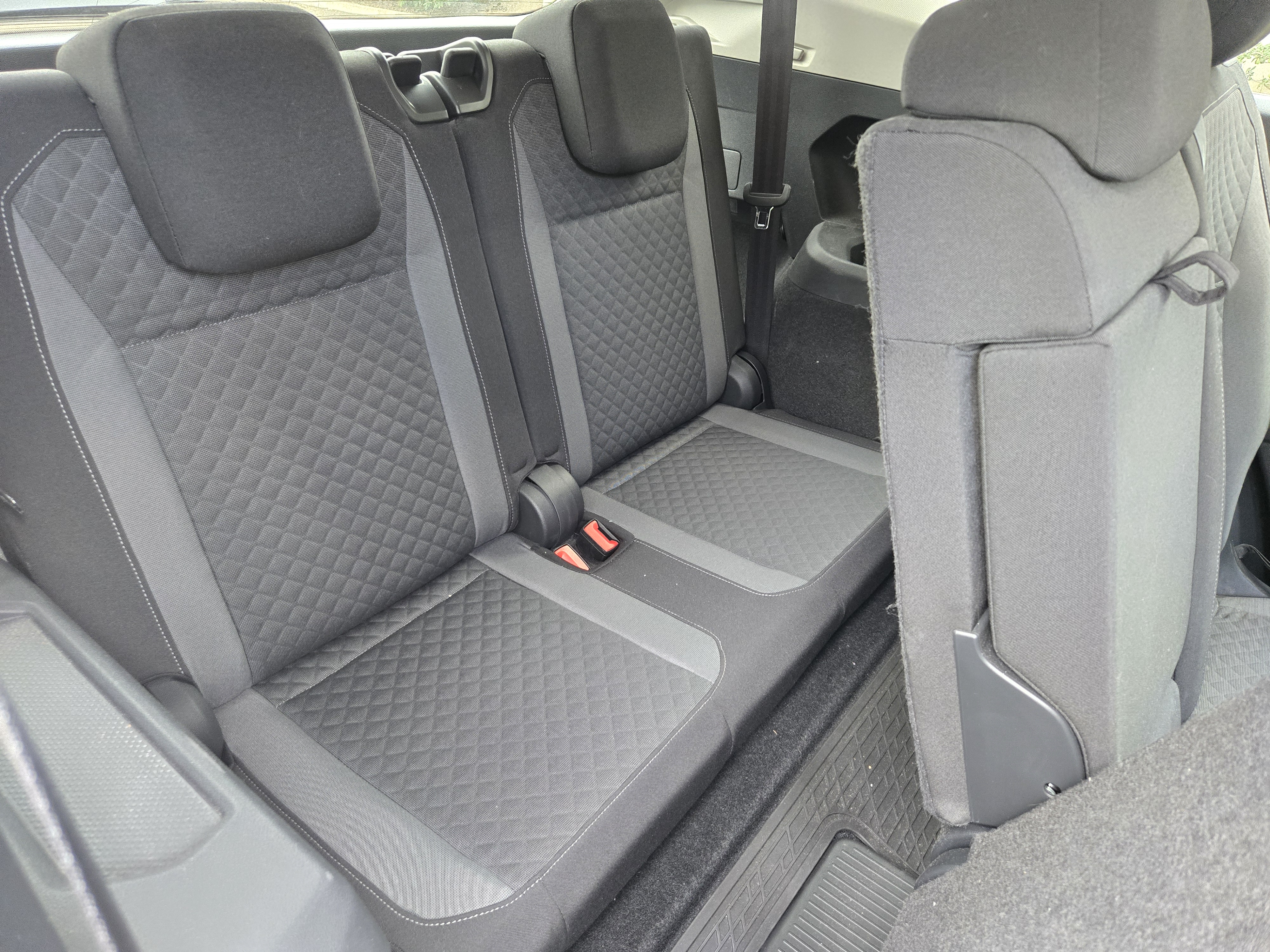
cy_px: 476
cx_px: 635
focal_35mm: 23
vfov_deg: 58.9
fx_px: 844
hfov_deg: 73.9
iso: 800
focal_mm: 5.4
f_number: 1.8
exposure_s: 1/120
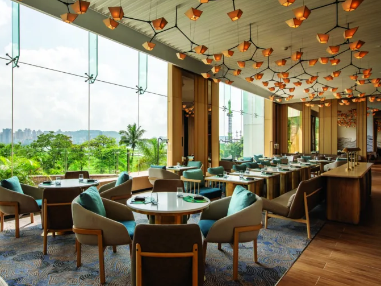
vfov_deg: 61.1
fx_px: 242
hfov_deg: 76.1
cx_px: 169
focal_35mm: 22
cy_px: 142
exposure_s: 1/1250
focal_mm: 20
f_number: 11
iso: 200
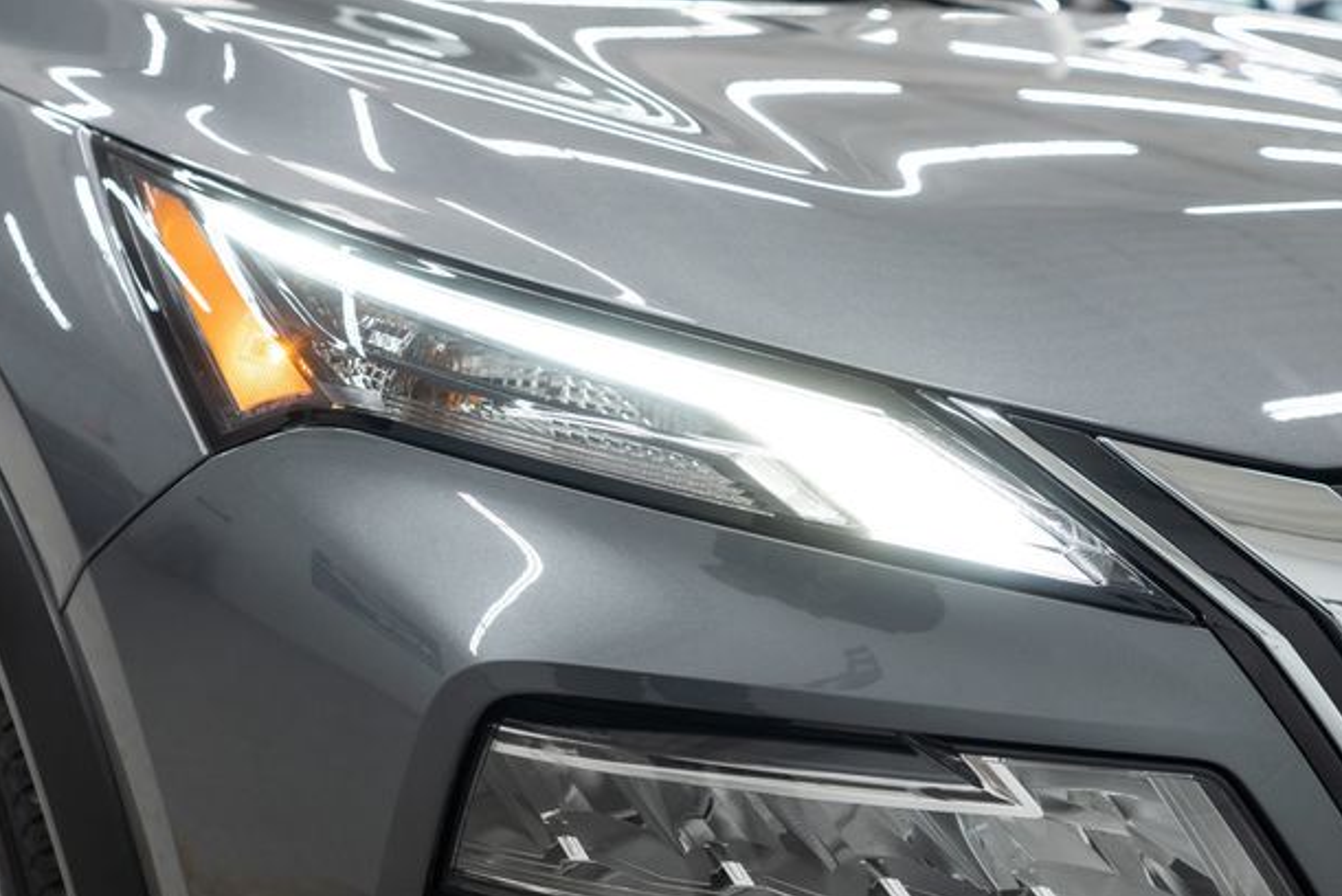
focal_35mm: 44
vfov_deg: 30.5
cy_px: 467
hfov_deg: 44.5
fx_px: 1641
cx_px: 646
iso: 200
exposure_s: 1/40
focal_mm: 28
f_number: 3.2
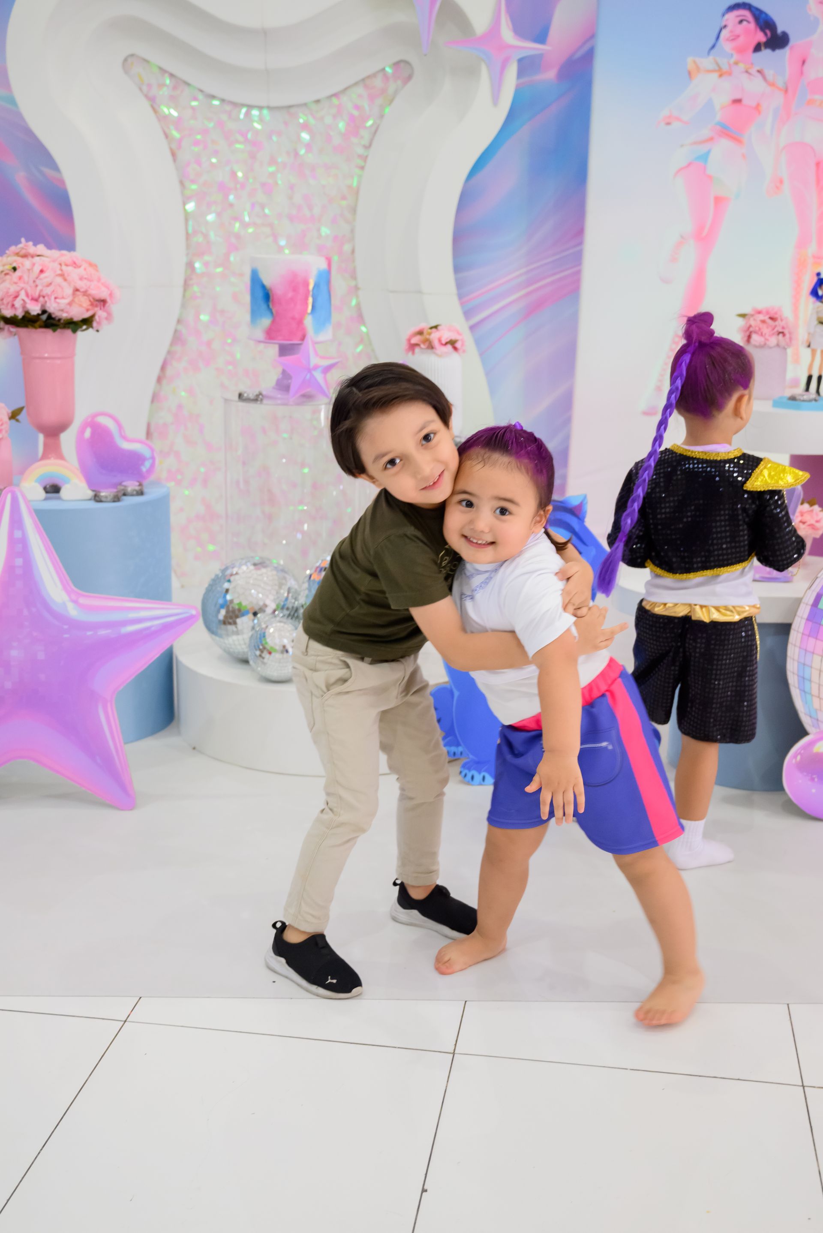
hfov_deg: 31.9
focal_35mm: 42
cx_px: 412
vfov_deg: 46.4
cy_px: 616
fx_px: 1439
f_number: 4
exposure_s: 1/160
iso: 3200
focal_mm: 42
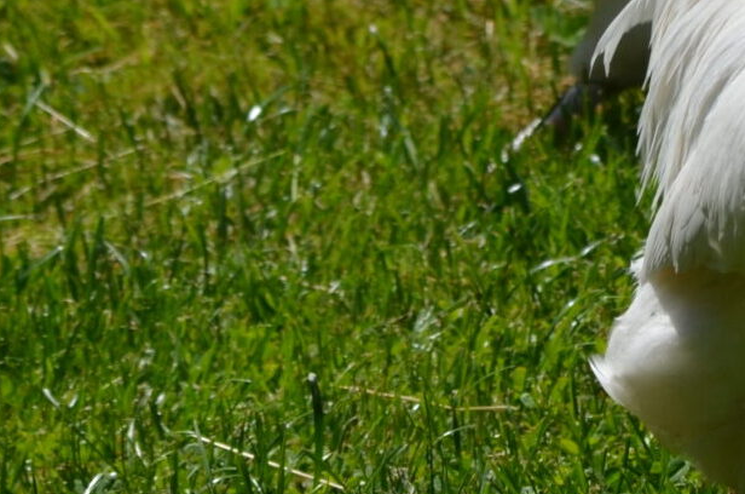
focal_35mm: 894
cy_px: -88
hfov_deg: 2.3
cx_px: 851
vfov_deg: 1.5
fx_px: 18463
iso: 200
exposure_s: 1/1000
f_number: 8
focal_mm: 200
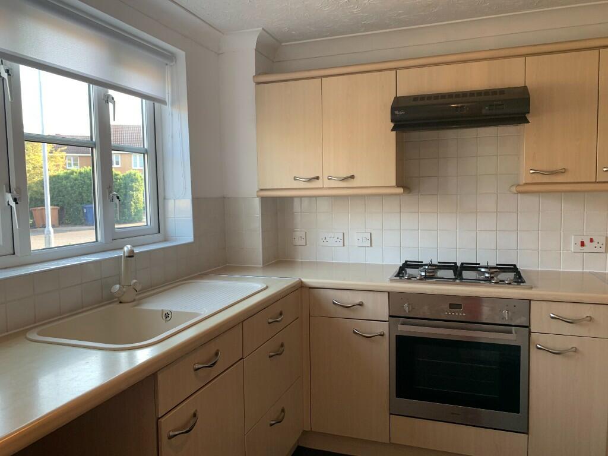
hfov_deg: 67.3
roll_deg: +0.5
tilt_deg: -3.1
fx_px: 457
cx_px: 304
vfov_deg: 53.1
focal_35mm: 26
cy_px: 228
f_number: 1.8
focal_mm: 4.25
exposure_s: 1/100
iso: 80
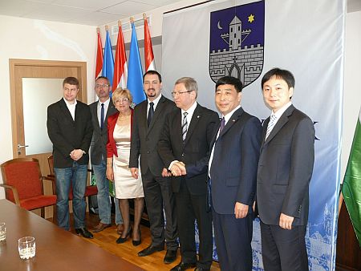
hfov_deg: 52.6
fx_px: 365
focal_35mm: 35
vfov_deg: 40.7
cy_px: 136
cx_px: 180
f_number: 2.8
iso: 125
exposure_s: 1/30
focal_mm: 7.4
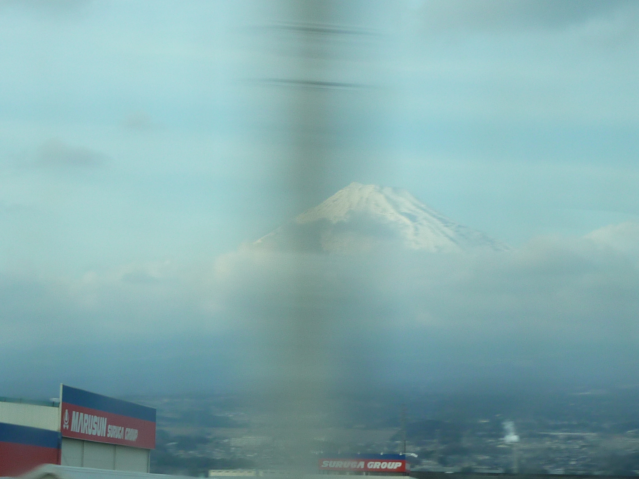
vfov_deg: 14.0
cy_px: 240
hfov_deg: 18.5
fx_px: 1957
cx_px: 320
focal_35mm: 106
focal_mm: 9.7
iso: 80
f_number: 3.9
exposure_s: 1/200
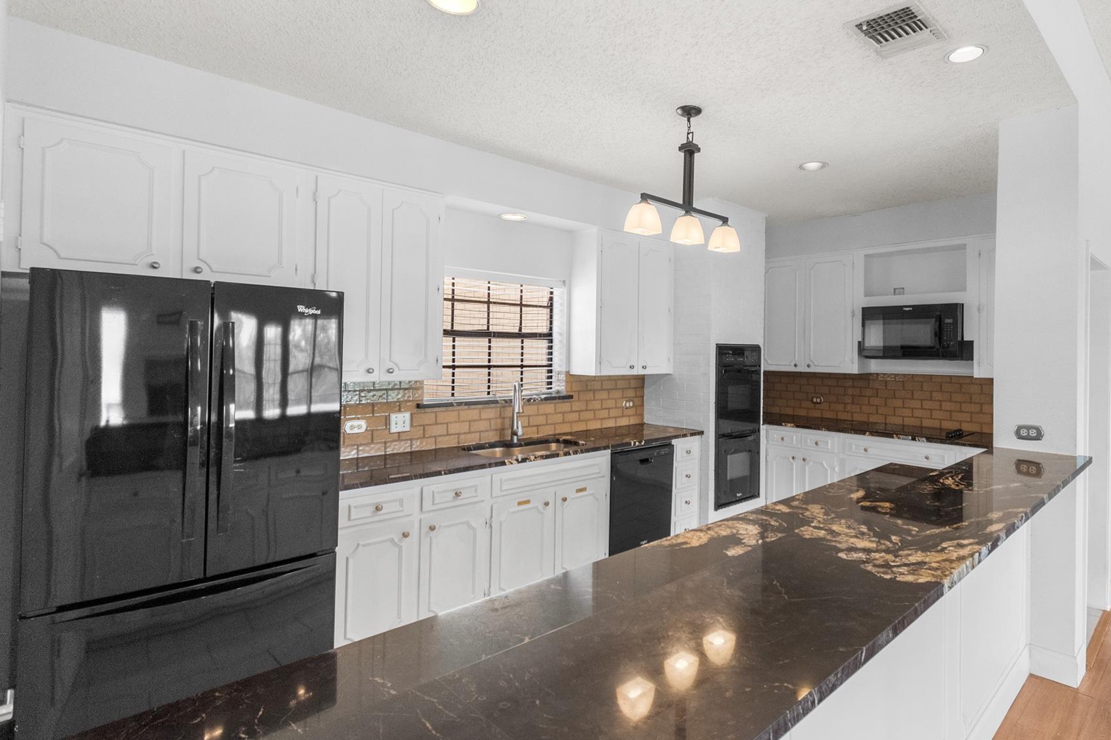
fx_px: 555
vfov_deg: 67.3
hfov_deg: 88.9
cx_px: 663
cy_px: 348
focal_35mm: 18
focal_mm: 10
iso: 800
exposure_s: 1/80
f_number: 4.5
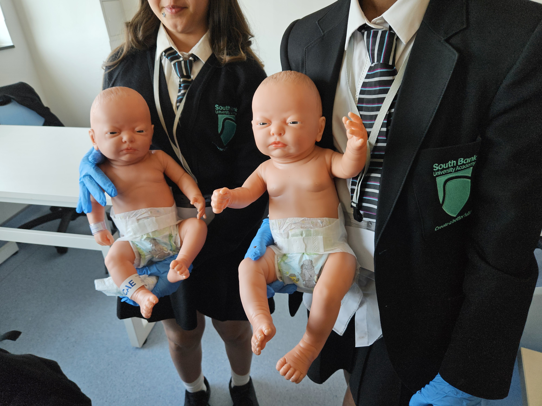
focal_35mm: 23
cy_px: 203
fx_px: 360
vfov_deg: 58.9
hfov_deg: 73.9
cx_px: 271
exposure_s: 1/100
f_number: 1.8
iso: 80
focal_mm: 5.4
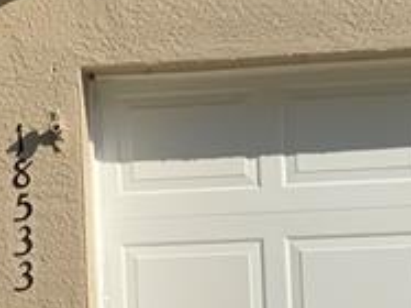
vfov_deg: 9.3
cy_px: 211
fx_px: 1887
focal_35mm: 159
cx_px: 105
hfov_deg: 12.4
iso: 16
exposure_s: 1/2801
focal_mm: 3
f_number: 1.8
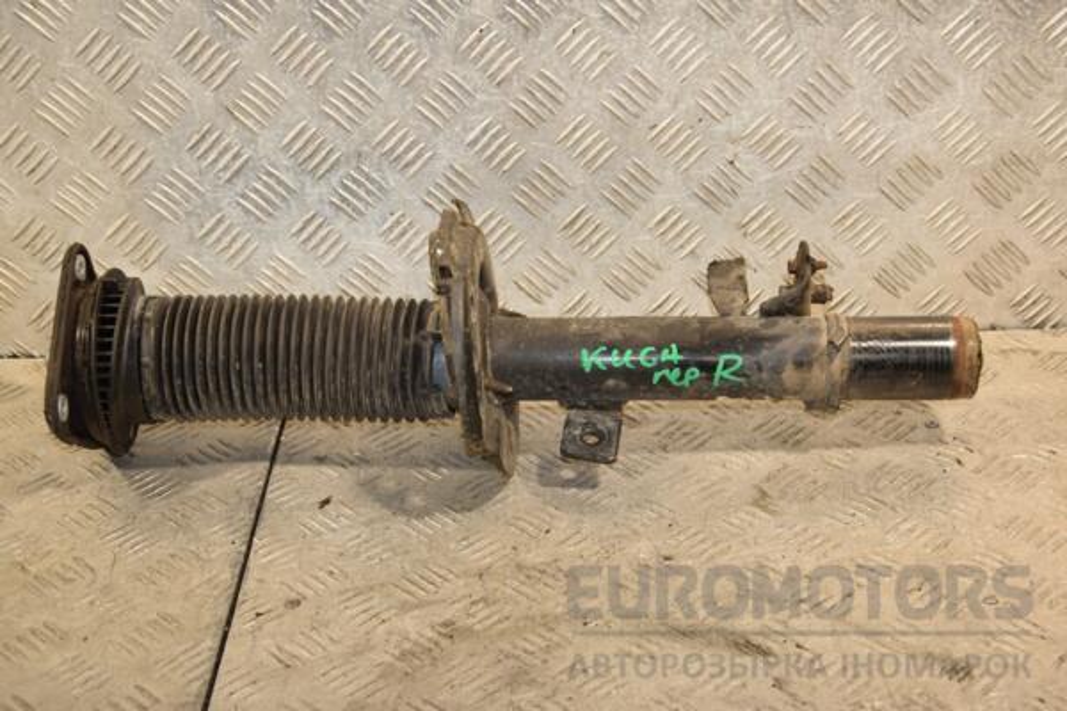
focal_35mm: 60
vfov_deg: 22.6
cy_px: 356
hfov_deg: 33.4
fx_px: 1778
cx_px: 534
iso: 800
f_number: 5.6
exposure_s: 1/200
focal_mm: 40
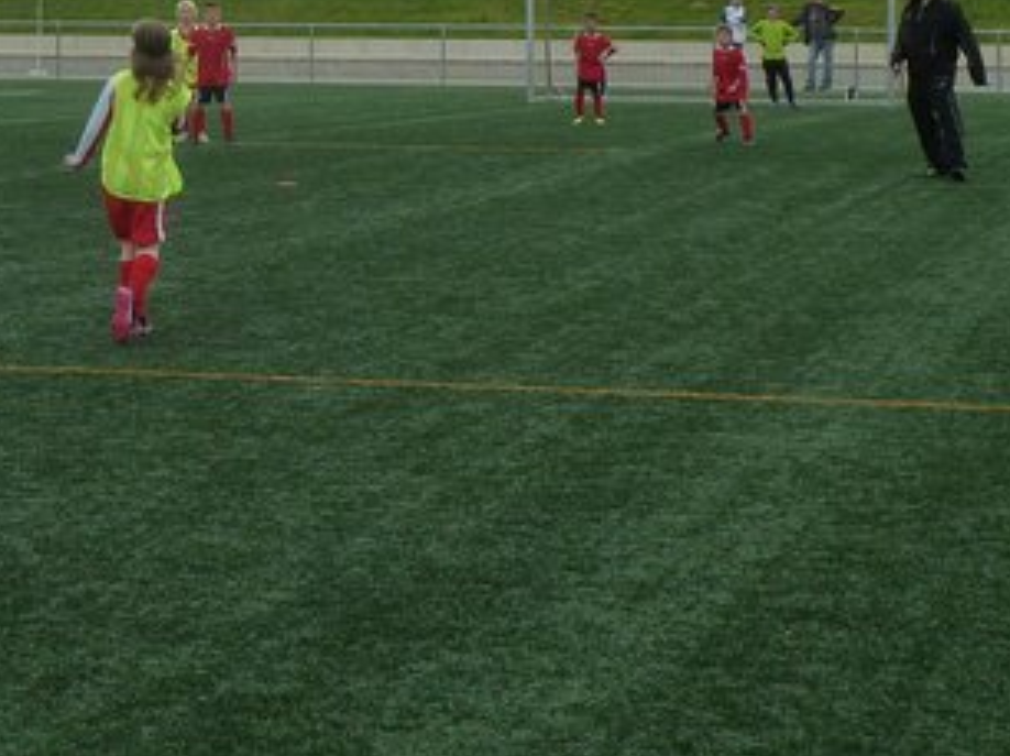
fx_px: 3469
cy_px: -87
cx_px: 76
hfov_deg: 16.3
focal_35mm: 119
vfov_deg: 12.2
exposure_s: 1/400
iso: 125
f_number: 3.8
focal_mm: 8.5
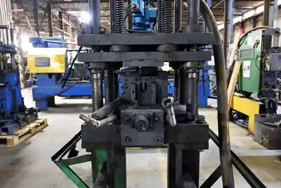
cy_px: 94
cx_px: 140
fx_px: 228
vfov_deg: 44.7
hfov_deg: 63.2
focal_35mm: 29
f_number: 3.8
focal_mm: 19.5
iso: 5000
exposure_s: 1/30
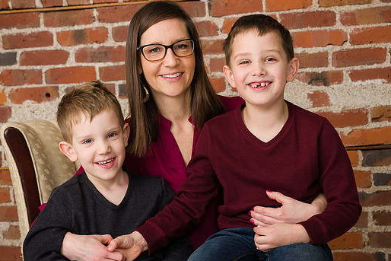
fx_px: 858
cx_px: 212
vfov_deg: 17.3
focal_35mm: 79
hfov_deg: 25.7
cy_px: 127
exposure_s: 1/160
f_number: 8
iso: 160
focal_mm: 70
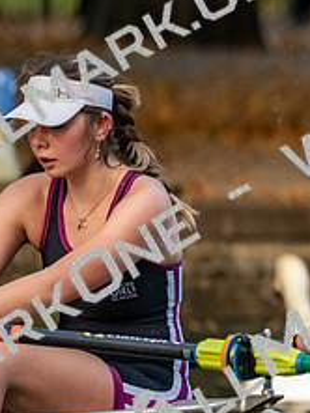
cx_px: 512
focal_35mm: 1011
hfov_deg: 1.5
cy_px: 182
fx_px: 12060
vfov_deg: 2.0
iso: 3200
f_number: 4.5
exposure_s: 1/2500
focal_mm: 400
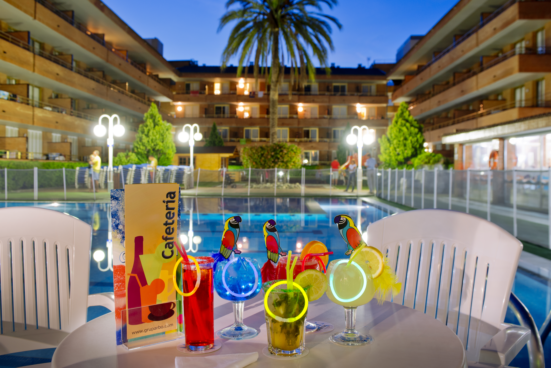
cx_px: 276
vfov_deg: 42.4
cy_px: 184
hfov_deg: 60.3
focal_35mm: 31
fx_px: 475
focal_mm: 31
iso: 320
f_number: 7.1
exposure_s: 5
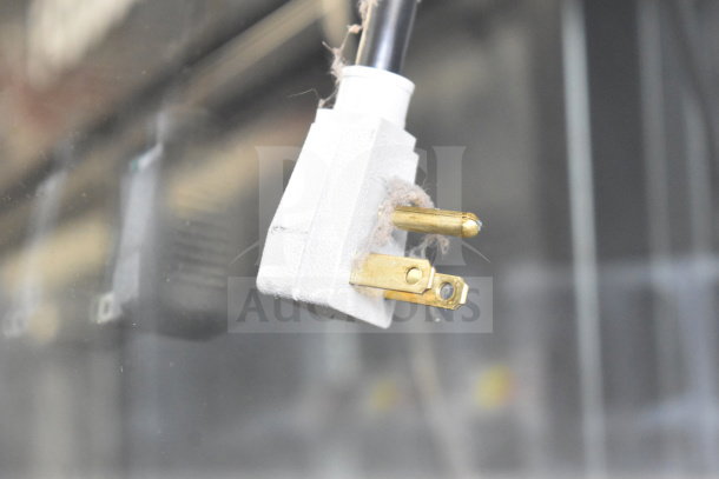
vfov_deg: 16.6
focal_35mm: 82
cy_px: 240
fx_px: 1648
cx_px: 360
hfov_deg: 24.6
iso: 6400
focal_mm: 55
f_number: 5.6
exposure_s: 1/125
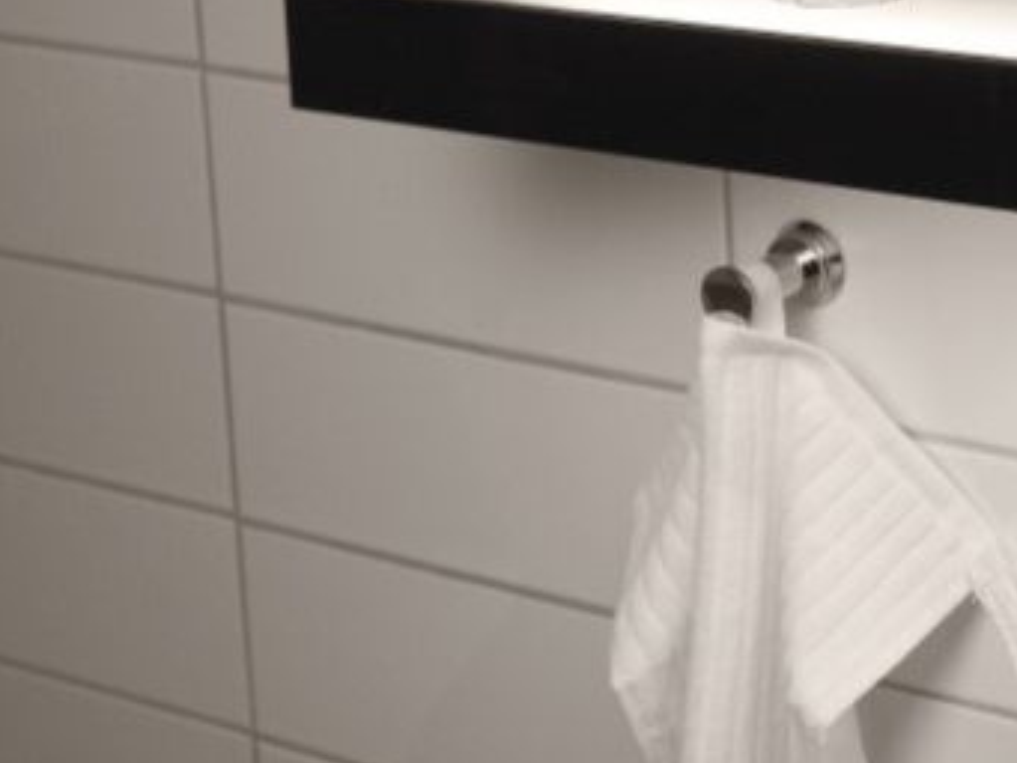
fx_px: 3938
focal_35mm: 134
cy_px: 130
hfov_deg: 14.5
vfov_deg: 11.0
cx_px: 996
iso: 200
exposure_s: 1/80
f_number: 4.5
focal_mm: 44
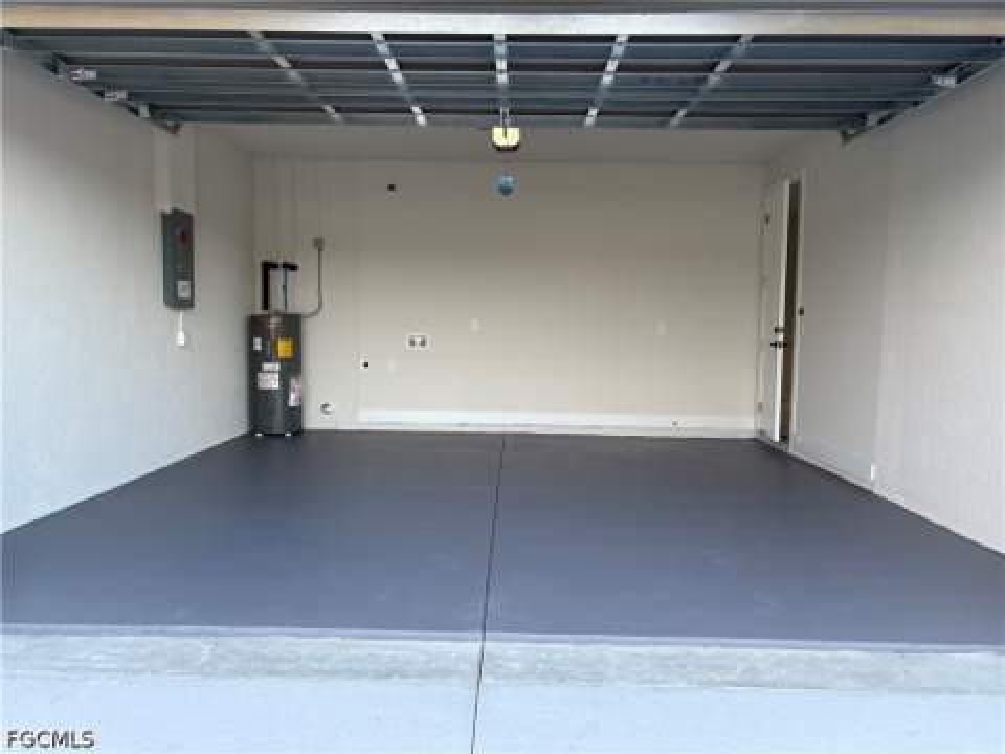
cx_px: 502
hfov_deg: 67.3
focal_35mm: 26
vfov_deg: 53.1
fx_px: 755
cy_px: 377
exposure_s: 1/124
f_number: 1.6
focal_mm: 5.96
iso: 32
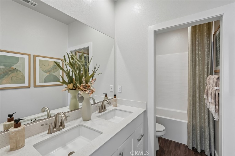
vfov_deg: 72.0
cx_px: 118
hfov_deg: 95.0
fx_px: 108
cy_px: 78
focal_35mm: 16
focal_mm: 16.5
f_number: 8
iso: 1000
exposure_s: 1/30
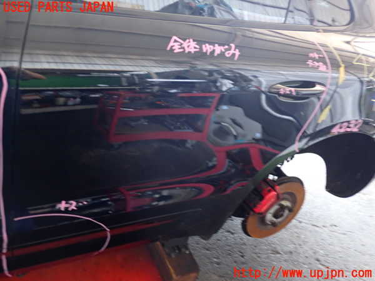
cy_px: 140
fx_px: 325
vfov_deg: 46.8
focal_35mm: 30
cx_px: 188
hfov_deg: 60.0
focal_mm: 5.4
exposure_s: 1/30
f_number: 2.3
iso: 200
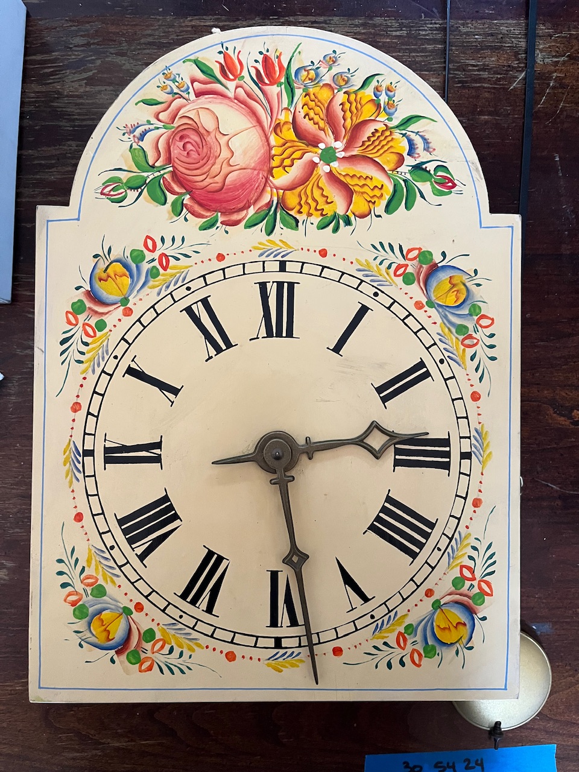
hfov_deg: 53.1
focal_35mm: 26
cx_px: 290
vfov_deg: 67.3
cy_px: 386
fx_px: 580
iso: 500
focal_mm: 5.1
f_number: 1.6
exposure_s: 1/42
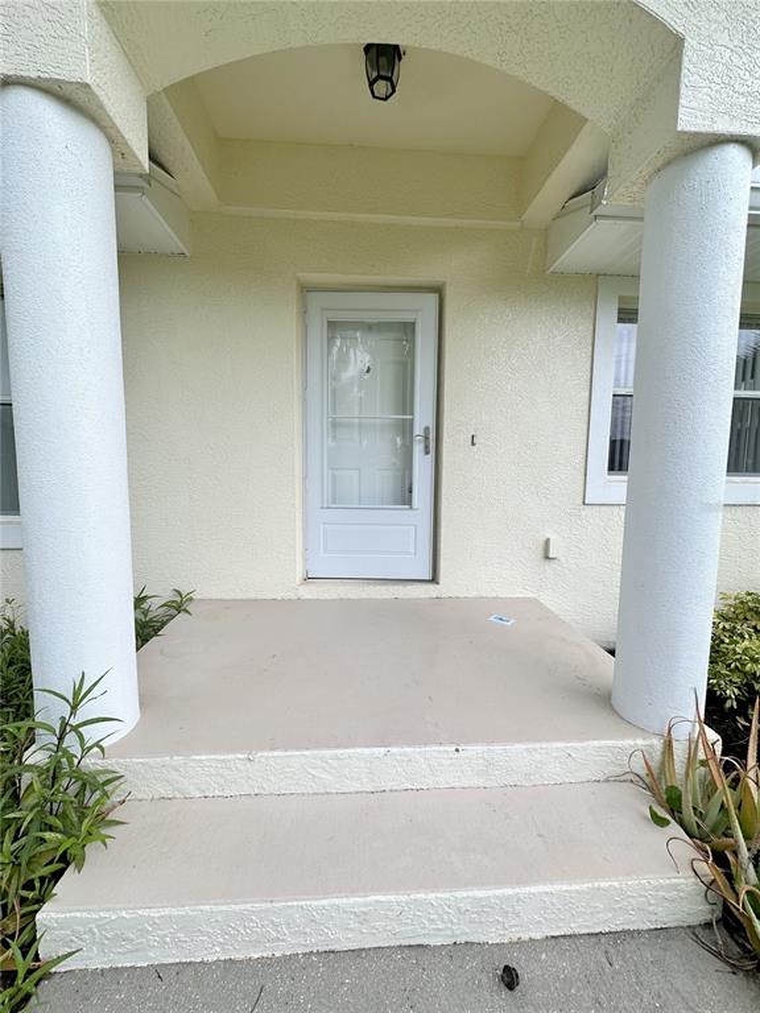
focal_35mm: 14
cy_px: 506
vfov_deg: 102.1
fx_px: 410
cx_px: 380
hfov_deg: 85.7
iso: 40
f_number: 2.2
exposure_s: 1/200
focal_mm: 2.22
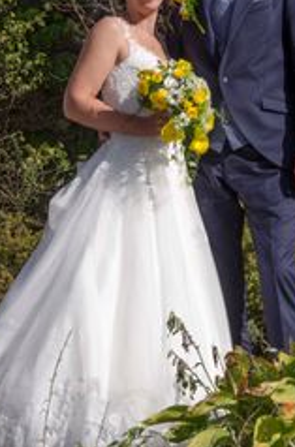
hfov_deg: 7.2
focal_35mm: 189
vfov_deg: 10.9
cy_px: 146
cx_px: 135
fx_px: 2338
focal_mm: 75
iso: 100
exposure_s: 1/250
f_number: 14
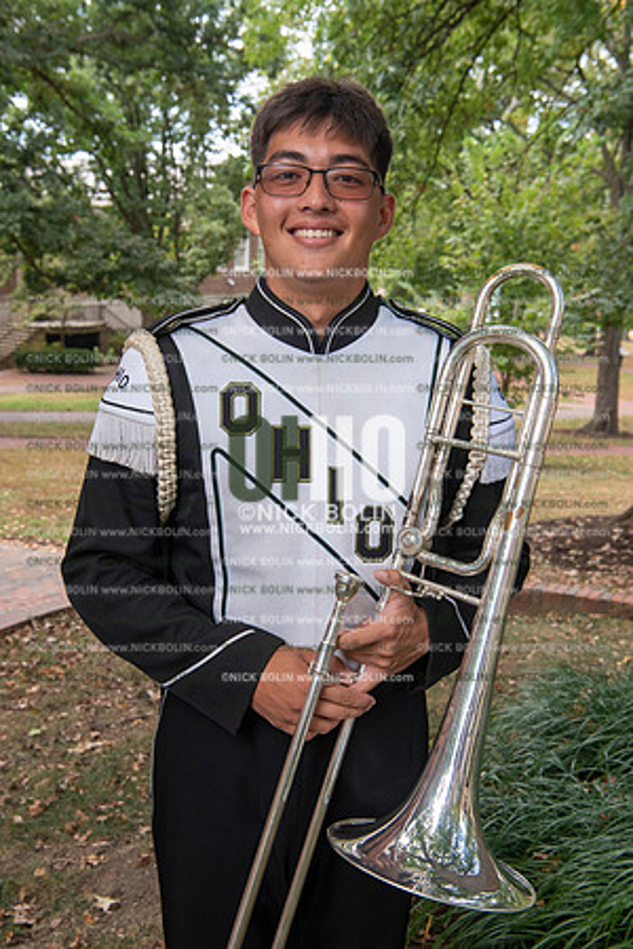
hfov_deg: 29.9
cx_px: 316
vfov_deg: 43.6
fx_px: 1187
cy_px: 474
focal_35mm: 45
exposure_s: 1/100
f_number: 8
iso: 500
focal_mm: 45
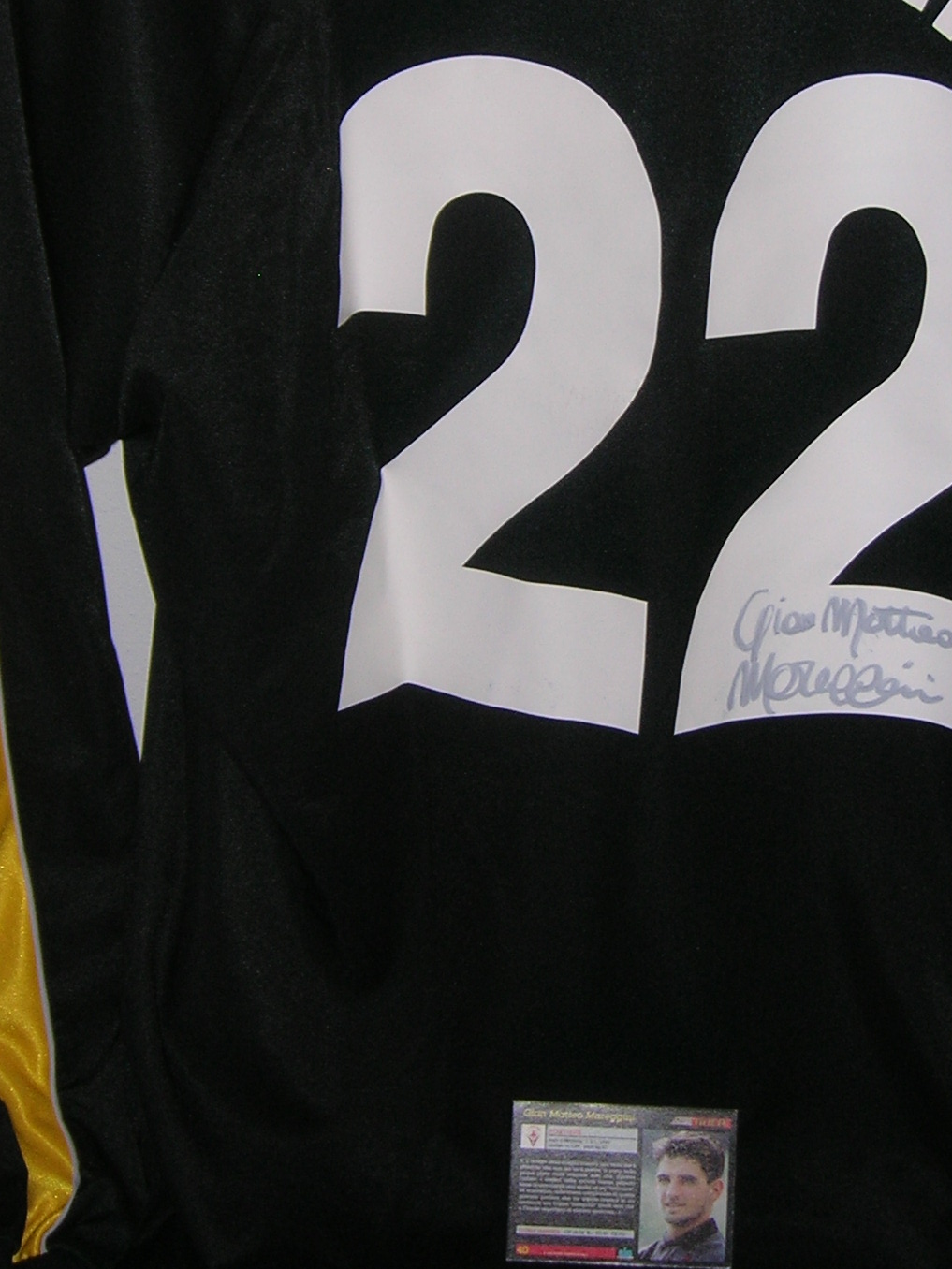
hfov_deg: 22.5
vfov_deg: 29.5
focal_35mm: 65
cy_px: 369
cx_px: 588
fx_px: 2383
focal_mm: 5.7
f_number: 2.9
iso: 50
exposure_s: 1/60.1
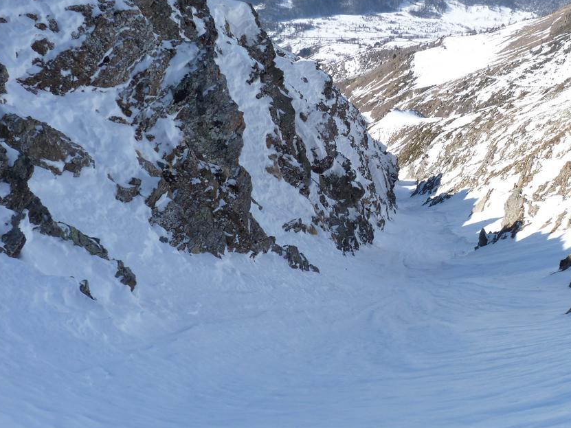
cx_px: 404
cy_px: 234
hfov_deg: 46.7
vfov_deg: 36.8
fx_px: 643
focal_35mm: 39
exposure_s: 1/400
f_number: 5.6
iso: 80
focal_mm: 4.8
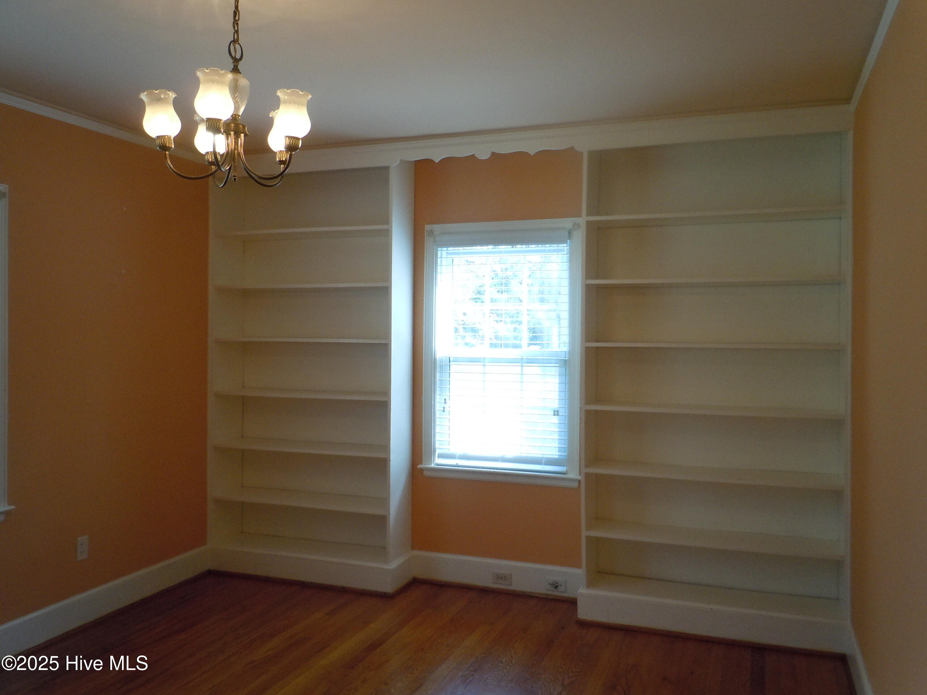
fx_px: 750
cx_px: 464
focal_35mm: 28
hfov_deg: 63.4
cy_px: 348
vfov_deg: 49.7
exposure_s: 1/60
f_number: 3.7
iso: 320
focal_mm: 5
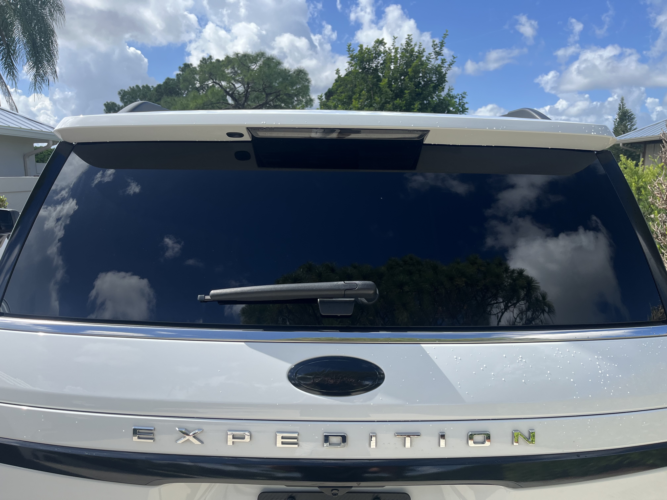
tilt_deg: -9.1
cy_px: 250
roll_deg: +0.9
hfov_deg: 67.3
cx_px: 334
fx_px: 501
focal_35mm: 26
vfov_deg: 53.1
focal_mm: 5.1
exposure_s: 1/2513
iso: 50
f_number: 1.6
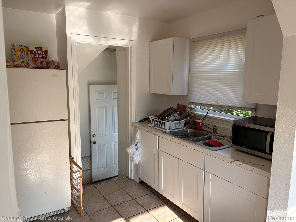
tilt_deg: -7.1
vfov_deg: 53.1
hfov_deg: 67.3
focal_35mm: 26
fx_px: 222
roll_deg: -0.1
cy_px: 111
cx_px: 148
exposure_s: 1/219
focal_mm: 5.96
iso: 40
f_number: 1.6
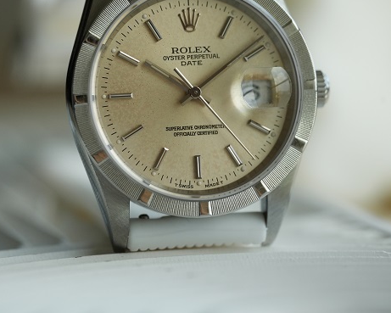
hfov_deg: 12.8
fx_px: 1736
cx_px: 194
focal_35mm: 150
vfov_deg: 10.3
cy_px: 92
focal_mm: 105
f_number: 5.6
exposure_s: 1/250
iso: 1600
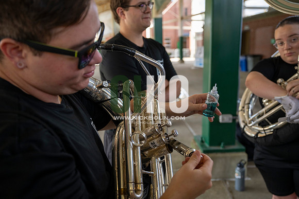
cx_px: 150
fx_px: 249
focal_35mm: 30
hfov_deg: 61.9
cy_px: 100
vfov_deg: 43.6
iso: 500
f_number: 3.5
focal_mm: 30
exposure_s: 1/500
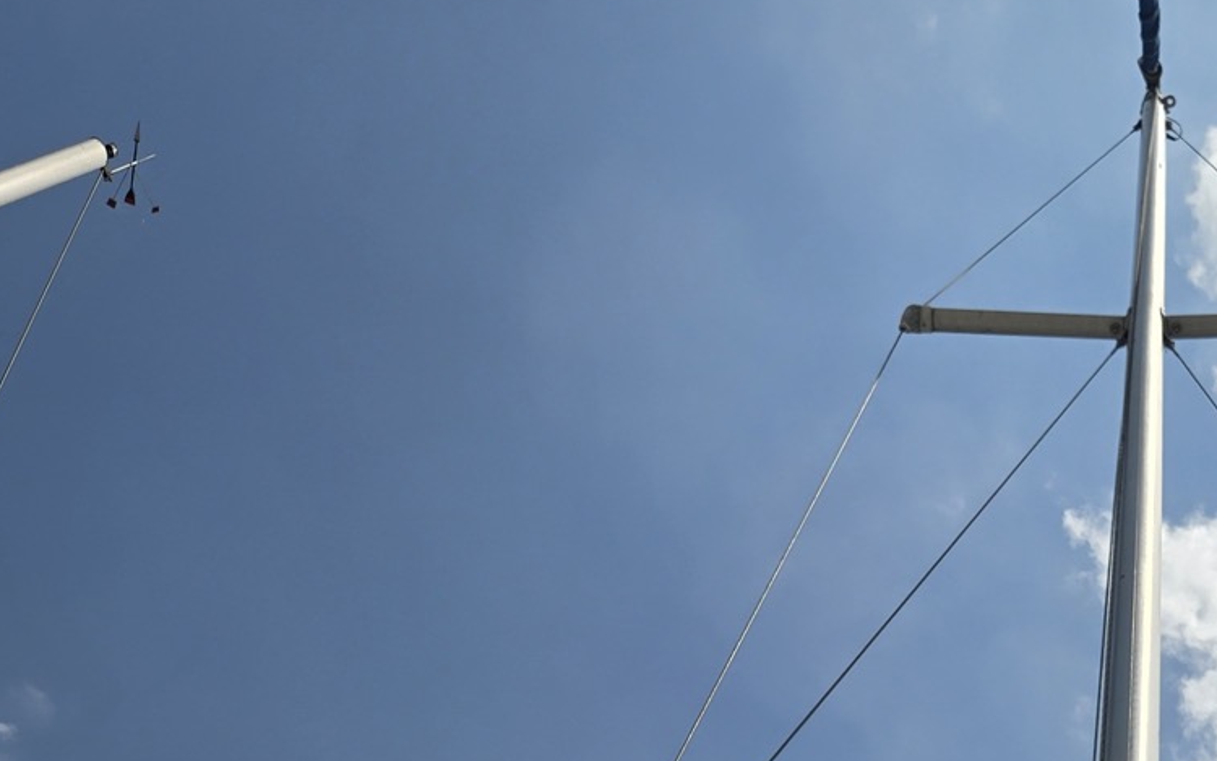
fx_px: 2156
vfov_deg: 18.3
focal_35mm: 65
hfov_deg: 29.9
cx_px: 1139
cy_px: 1063
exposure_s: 1/5002
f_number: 1.8
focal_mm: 5.4
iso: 25
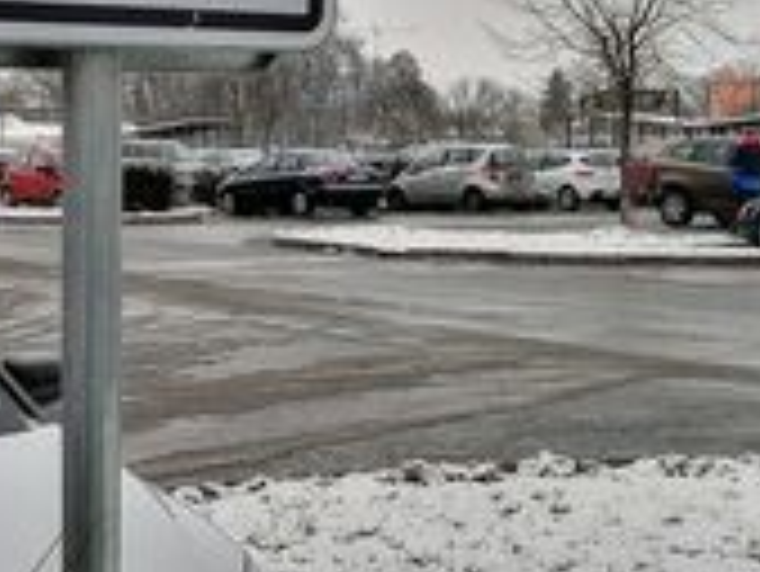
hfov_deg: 23.5
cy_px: 248
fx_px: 1824
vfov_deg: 17.8
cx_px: 463
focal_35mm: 83
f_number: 1.8
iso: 50
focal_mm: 5.3
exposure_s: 1/410
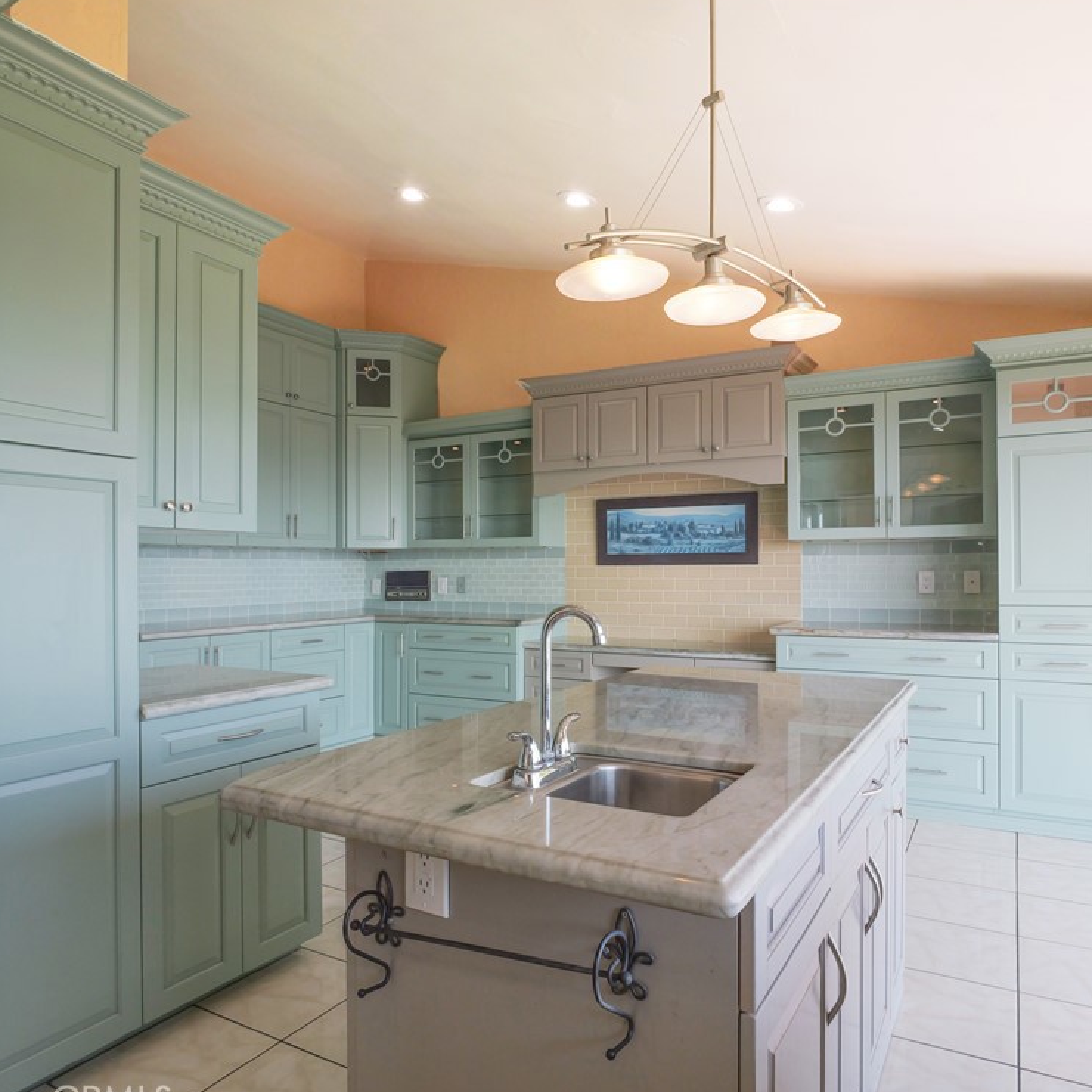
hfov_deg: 69.6
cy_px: 553
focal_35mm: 22
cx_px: 529
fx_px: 785
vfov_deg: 69.6
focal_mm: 9
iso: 320
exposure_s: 1/100
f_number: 8
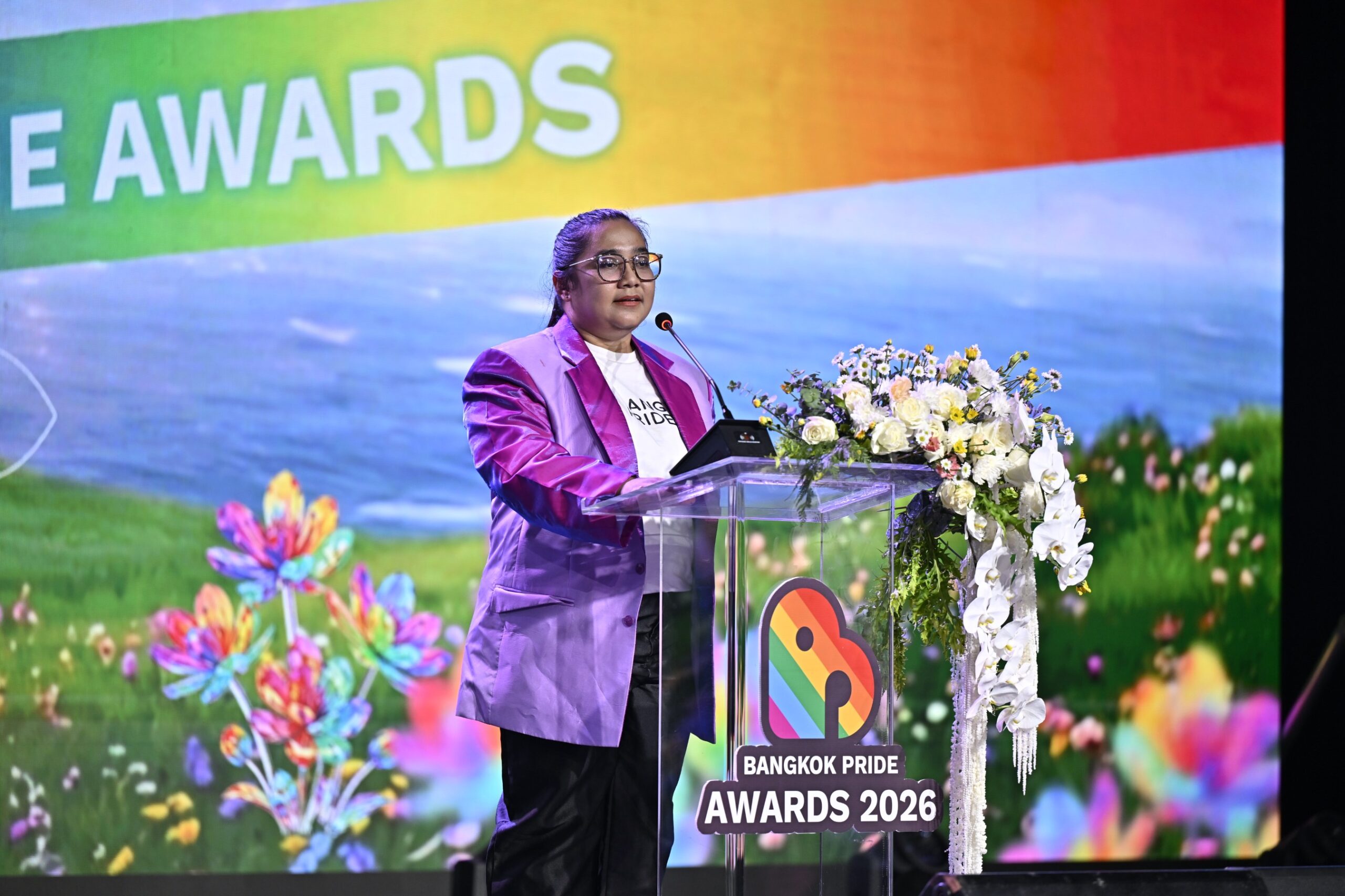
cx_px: 672
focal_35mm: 175
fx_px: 6537
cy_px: 448
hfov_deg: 11.7
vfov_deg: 7.8
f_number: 2.8
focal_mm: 175
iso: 500
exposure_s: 1/200
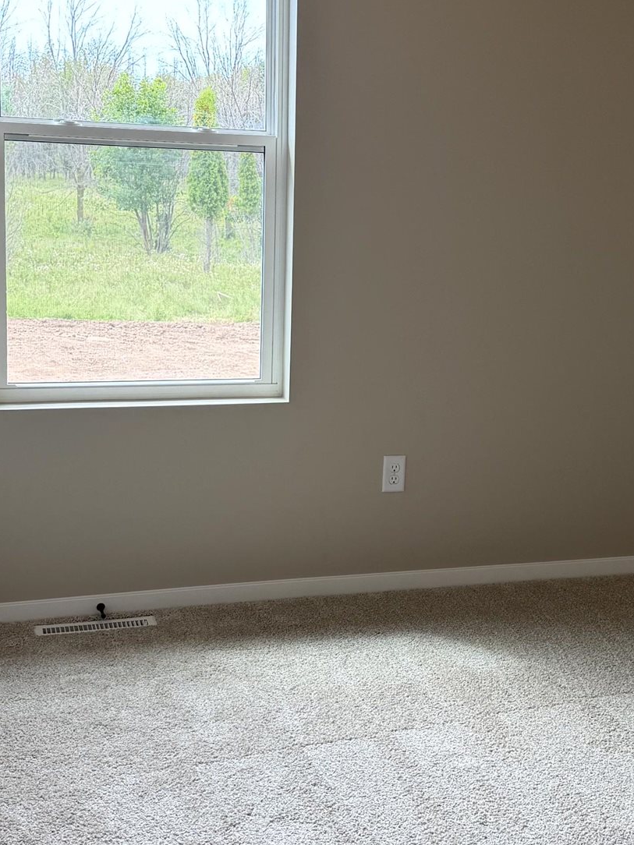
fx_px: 1245
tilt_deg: -6.1
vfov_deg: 37.3
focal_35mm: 51
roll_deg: -3.7
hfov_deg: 28.4
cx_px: 421
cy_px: 335
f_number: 1.78
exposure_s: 1/232
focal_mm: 6.76
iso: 80
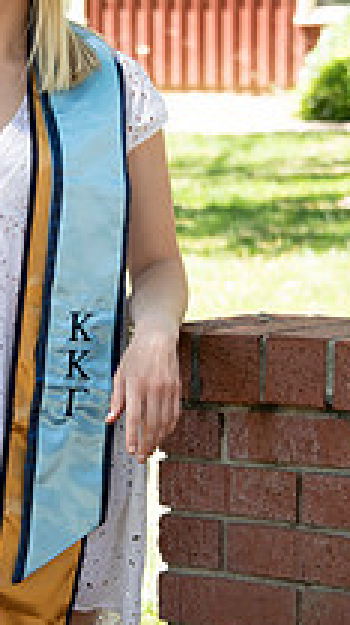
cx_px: 54
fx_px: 3179
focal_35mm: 192
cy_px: 308
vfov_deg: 11.2
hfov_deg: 6.3
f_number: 5.6
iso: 640
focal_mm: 85
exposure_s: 1/320
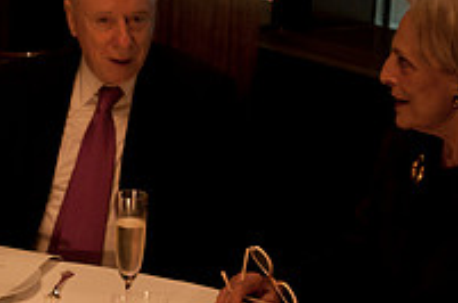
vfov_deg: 13.0
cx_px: 32
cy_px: 67
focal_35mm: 104
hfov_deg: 19.3
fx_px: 1320
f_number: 2.8
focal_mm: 24
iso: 1000
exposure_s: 1/8
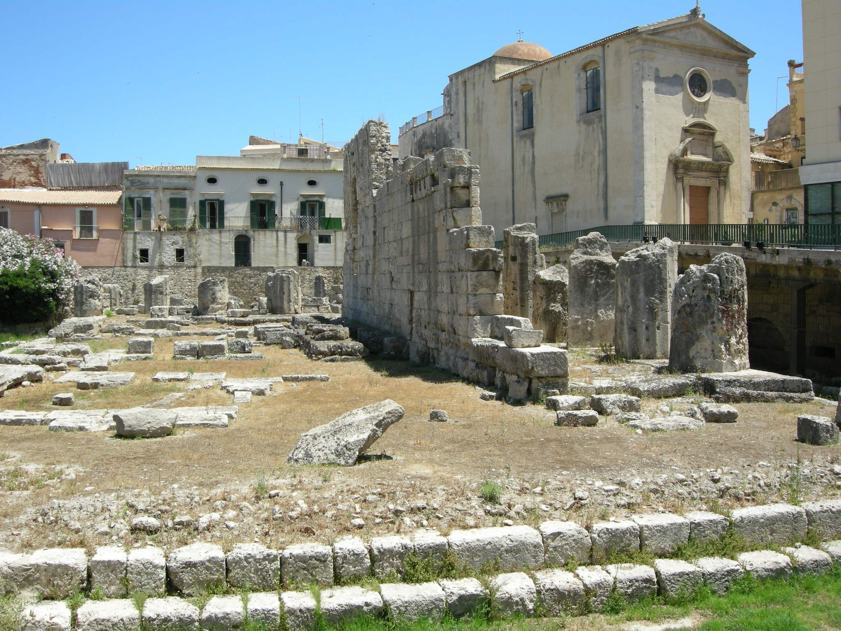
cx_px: 420
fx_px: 875
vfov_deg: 39.7
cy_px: 316
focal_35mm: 36
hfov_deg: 51.4
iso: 64
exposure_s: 1/200
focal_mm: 7.5
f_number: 5.4
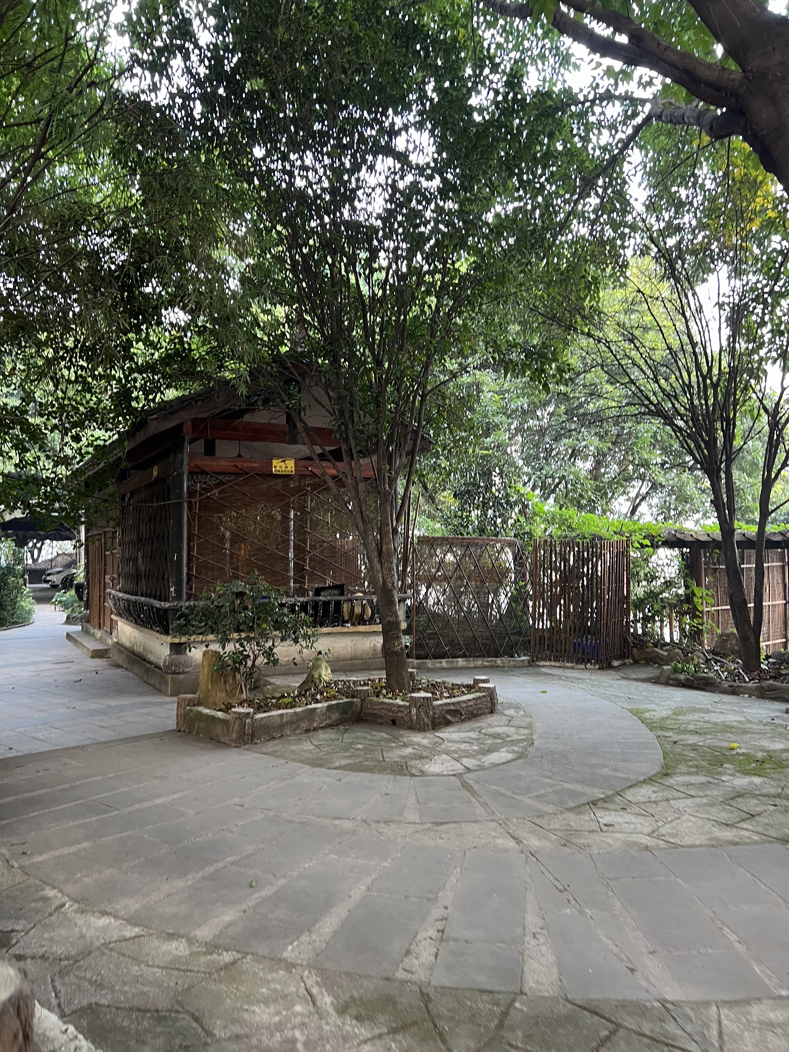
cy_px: 526
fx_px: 790
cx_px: 394
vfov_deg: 67.3
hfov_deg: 53.1
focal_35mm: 26
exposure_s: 1/87
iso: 125
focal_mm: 5.7
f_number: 1.5
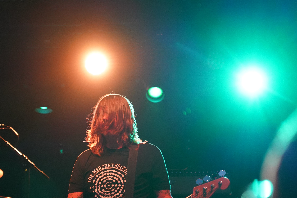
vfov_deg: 9.2
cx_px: 148
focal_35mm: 149
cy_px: 140
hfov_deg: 13.8
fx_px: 1229
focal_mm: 105
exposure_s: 1/160
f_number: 4
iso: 4000
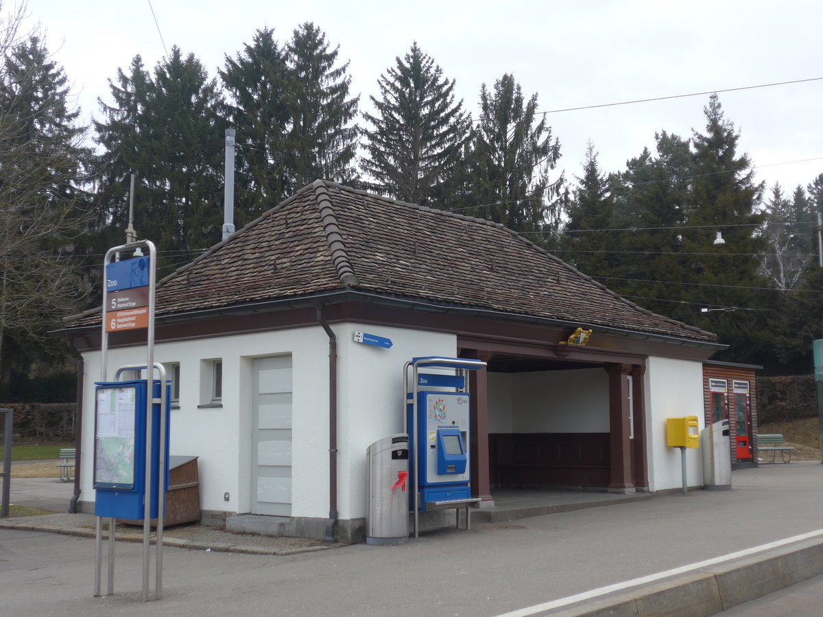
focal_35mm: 44
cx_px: 412
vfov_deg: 32.9
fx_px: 1046
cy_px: 308
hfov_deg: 42.9
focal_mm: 9
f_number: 2.8
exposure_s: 1/200
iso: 80
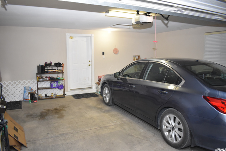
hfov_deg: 67.4
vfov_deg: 48.0
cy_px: 76
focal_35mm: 27
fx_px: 170
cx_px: 113
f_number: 4
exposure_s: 1/60
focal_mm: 18
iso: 1600
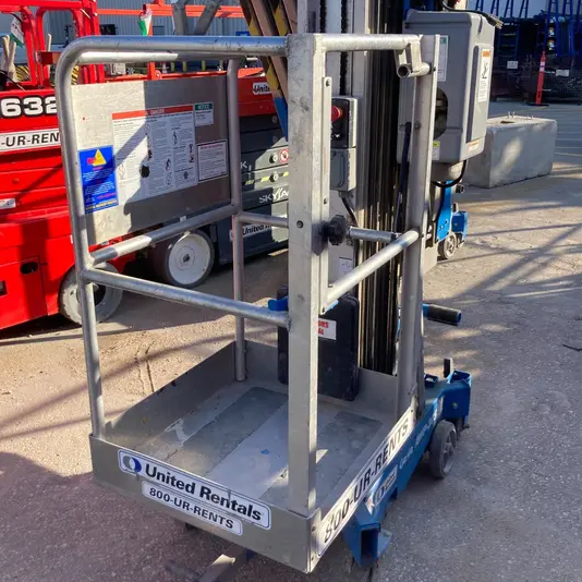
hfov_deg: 48.4
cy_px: 265
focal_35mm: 34
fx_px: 647
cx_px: 283
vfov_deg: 48.4
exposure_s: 1/750
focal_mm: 3.99
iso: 20
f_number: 1.8
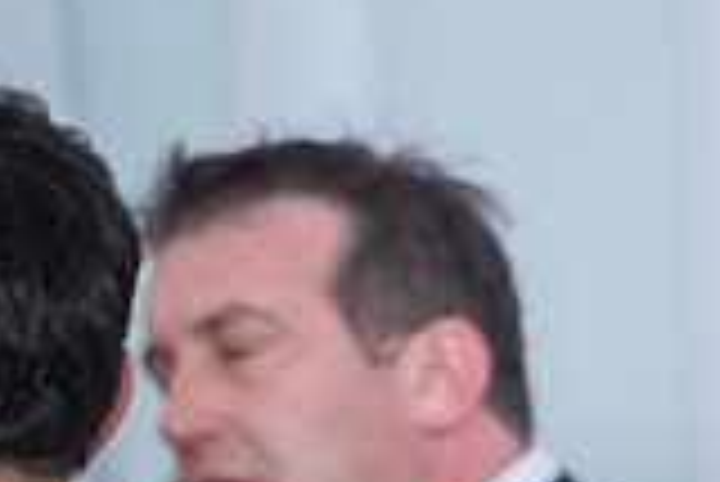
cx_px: 850
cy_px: 700
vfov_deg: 1.9
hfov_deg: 2.8
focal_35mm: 725
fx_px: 14513
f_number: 2.8
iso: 1600
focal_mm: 200
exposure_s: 1/200
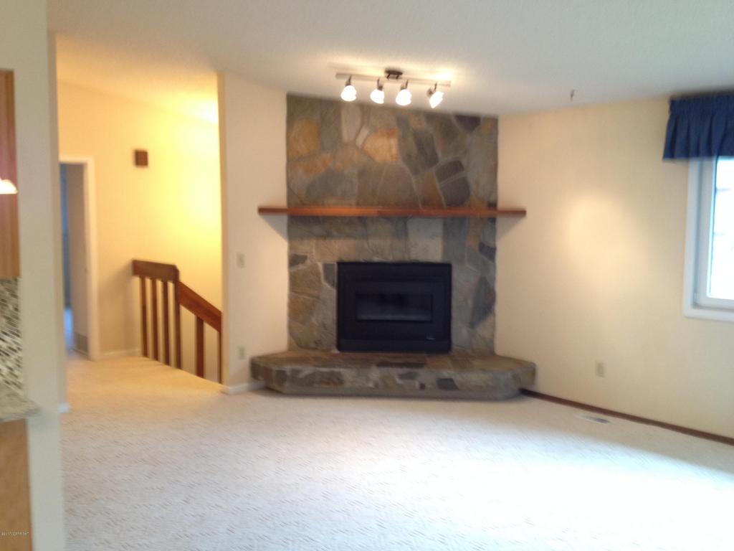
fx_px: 742
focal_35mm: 35
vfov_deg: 40.7
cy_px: 276
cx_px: 367
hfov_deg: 52.6
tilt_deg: -7.7
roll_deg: -0.2
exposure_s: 1/20
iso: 100
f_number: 2.4
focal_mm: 4.28
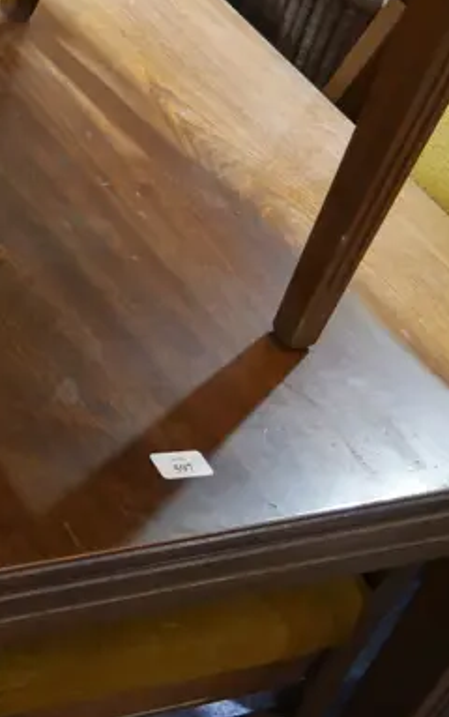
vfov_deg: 24.3
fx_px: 1661
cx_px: -164
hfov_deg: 14.6
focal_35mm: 85
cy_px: 270
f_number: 3.6
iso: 1250
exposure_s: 1/60
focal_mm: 15
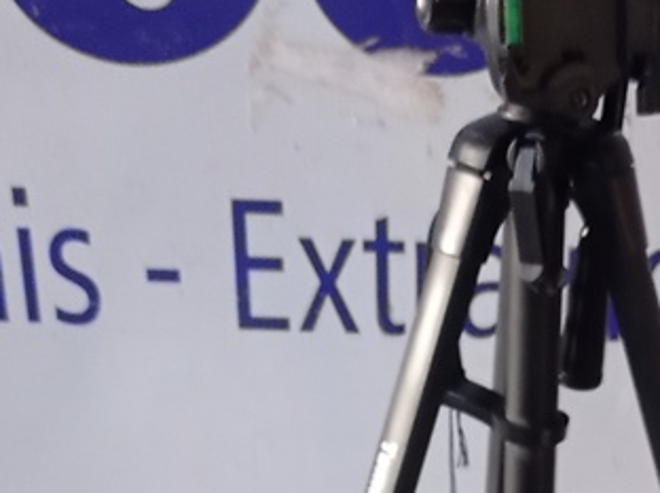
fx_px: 1751
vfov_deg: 15.3
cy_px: 622
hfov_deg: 21.1
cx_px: 527
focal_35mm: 92
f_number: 1.79
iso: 438
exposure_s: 1/24
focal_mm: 4.7
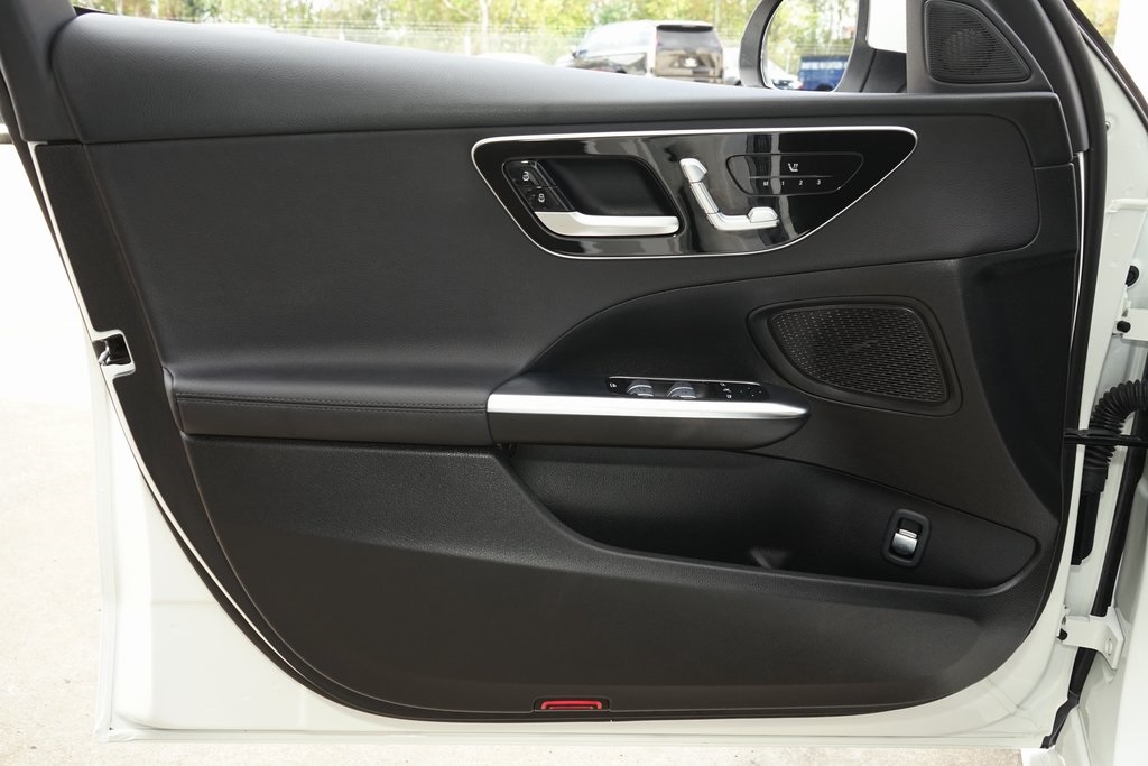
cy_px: 383
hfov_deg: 57.2
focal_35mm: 33
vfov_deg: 40.0
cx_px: 574
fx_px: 1052
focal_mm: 33
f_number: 8
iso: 1000
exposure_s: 1/160
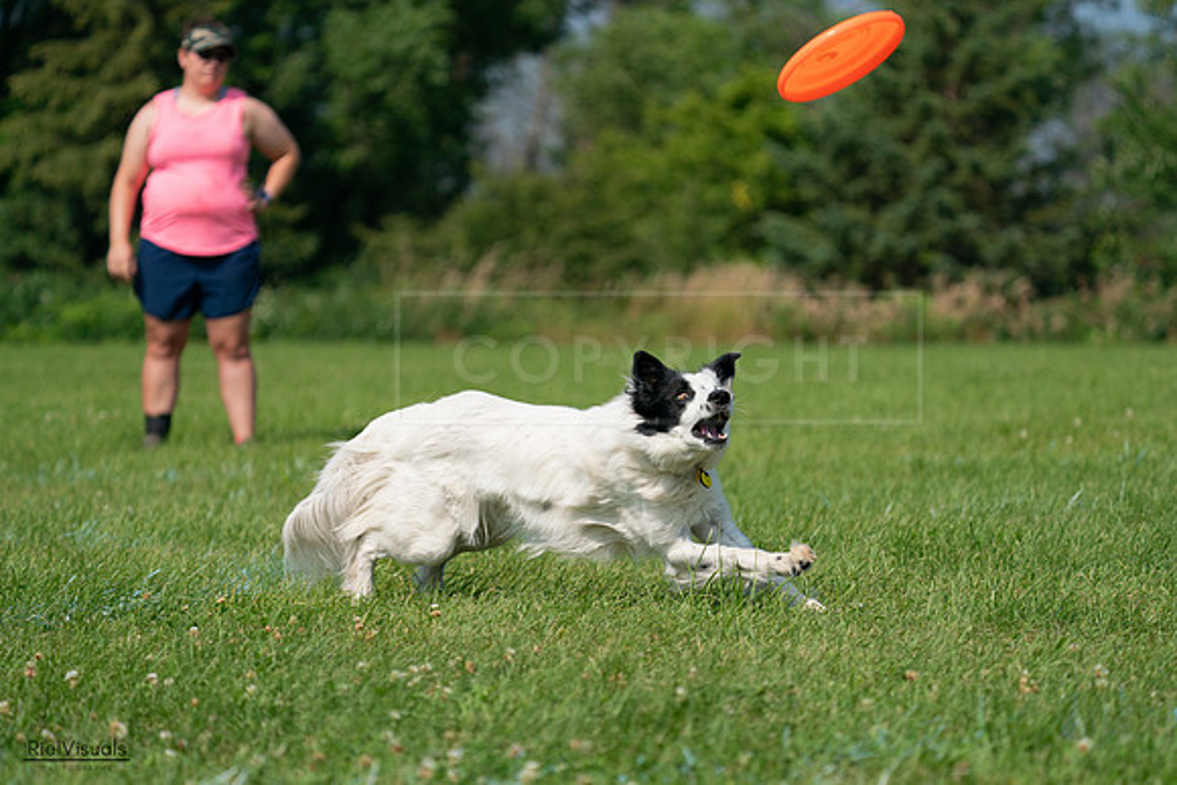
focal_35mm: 200
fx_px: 6540
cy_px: 392
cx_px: 588
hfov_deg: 10.3
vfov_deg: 6.9
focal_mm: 200
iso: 400
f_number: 5.6
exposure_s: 1/4000
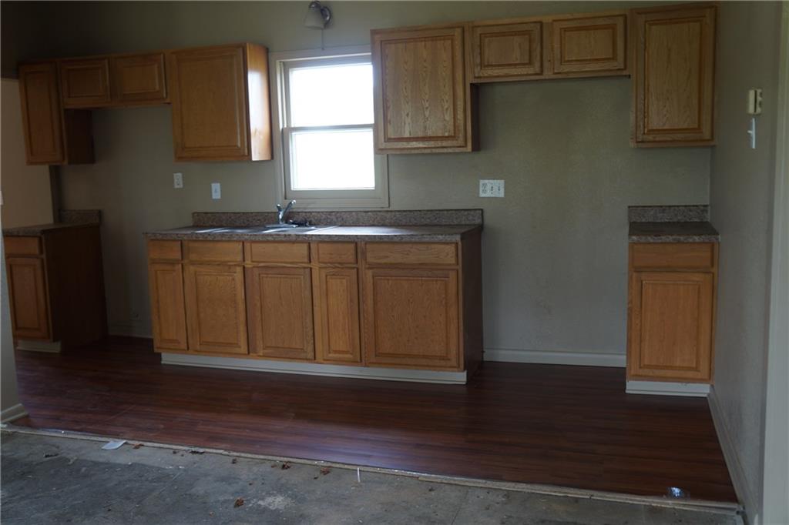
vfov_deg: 41.7
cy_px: 262
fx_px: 690
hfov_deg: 59.5
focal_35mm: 32
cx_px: 394
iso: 100
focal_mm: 21
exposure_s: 1/8
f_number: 4
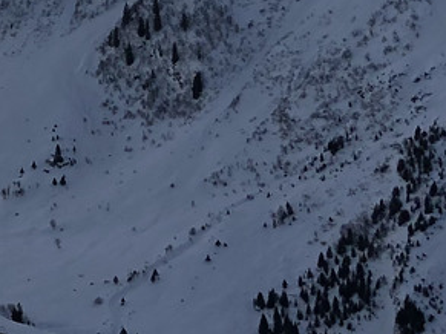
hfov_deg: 11.7
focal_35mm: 154
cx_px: -406
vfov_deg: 9.4
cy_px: -118
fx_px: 1983
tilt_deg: +3.4
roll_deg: +1.9
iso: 25
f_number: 1.8
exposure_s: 1/6024
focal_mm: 4
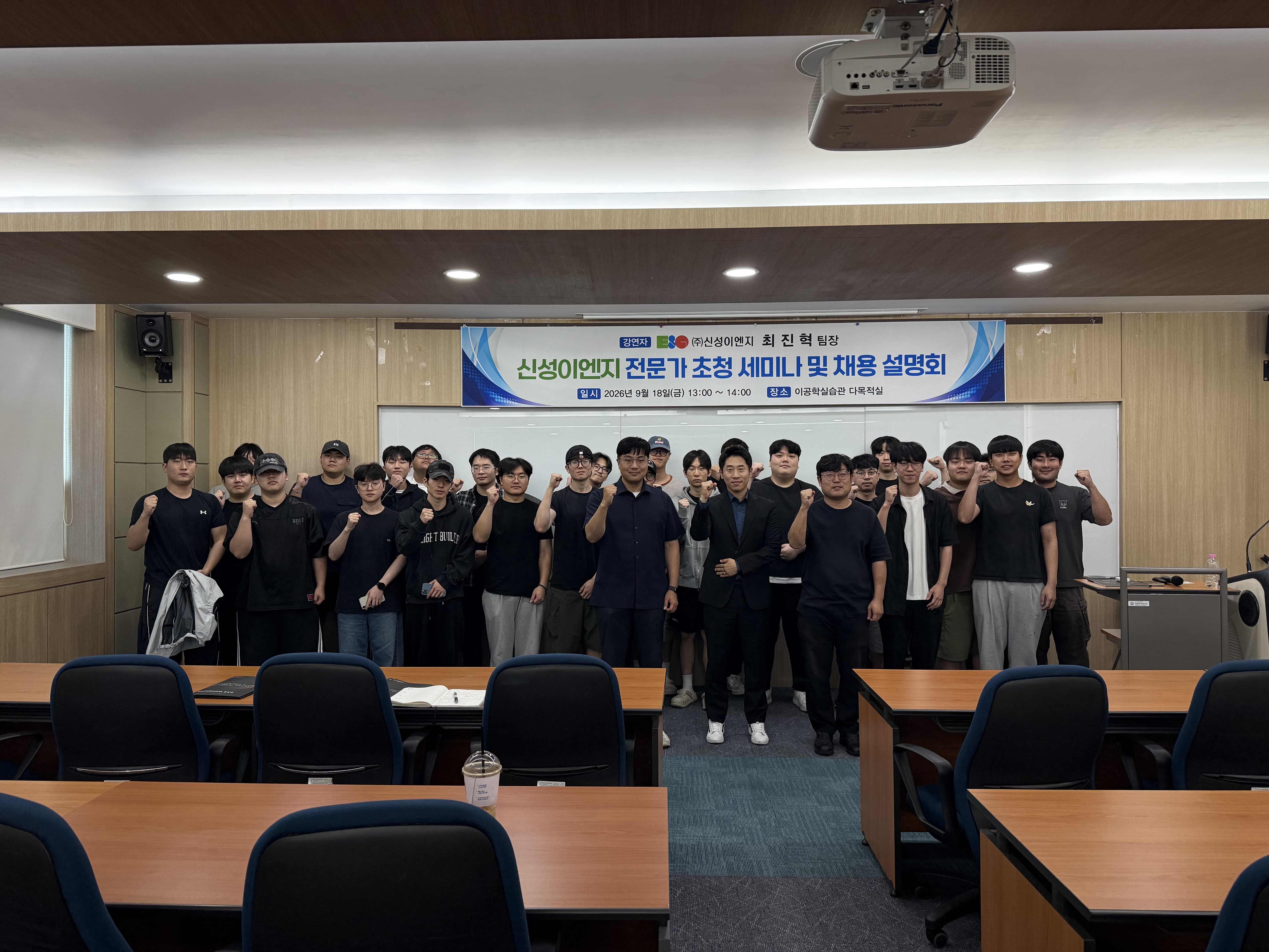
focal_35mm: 24
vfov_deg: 56.8
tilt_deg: +1.1
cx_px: 634
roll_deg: -0.1
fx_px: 880
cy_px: 476
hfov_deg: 71.6
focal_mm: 6.76
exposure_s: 1/143
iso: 200
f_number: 1.78
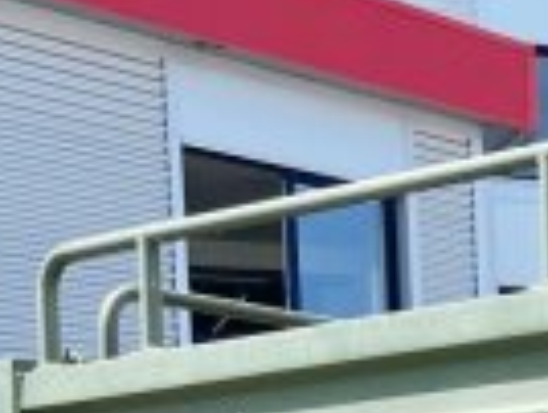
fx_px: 1967
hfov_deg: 13.5
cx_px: 1100
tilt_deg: -0.2
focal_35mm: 124
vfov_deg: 11.3
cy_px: 687
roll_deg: +3.6
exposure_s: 1/1972
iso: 50
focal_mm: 5.7
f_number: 1.5
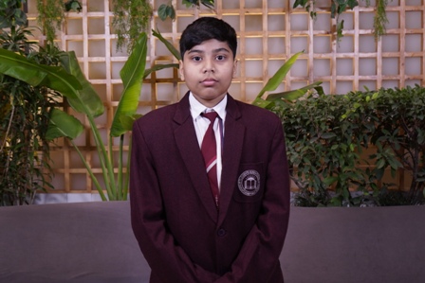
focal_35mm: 46
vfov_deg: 29.3
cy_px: 142
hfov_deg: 42.7
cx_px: 212
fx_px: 543
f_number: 5
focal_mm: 31
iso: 640
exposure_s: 1/125
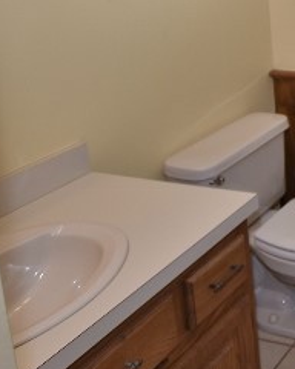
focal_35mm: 52
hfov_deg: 21.9
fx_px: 563
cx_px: 492
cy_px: 10
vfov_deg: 33.5
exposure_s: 1/60
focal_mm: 11
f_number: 4
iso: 100
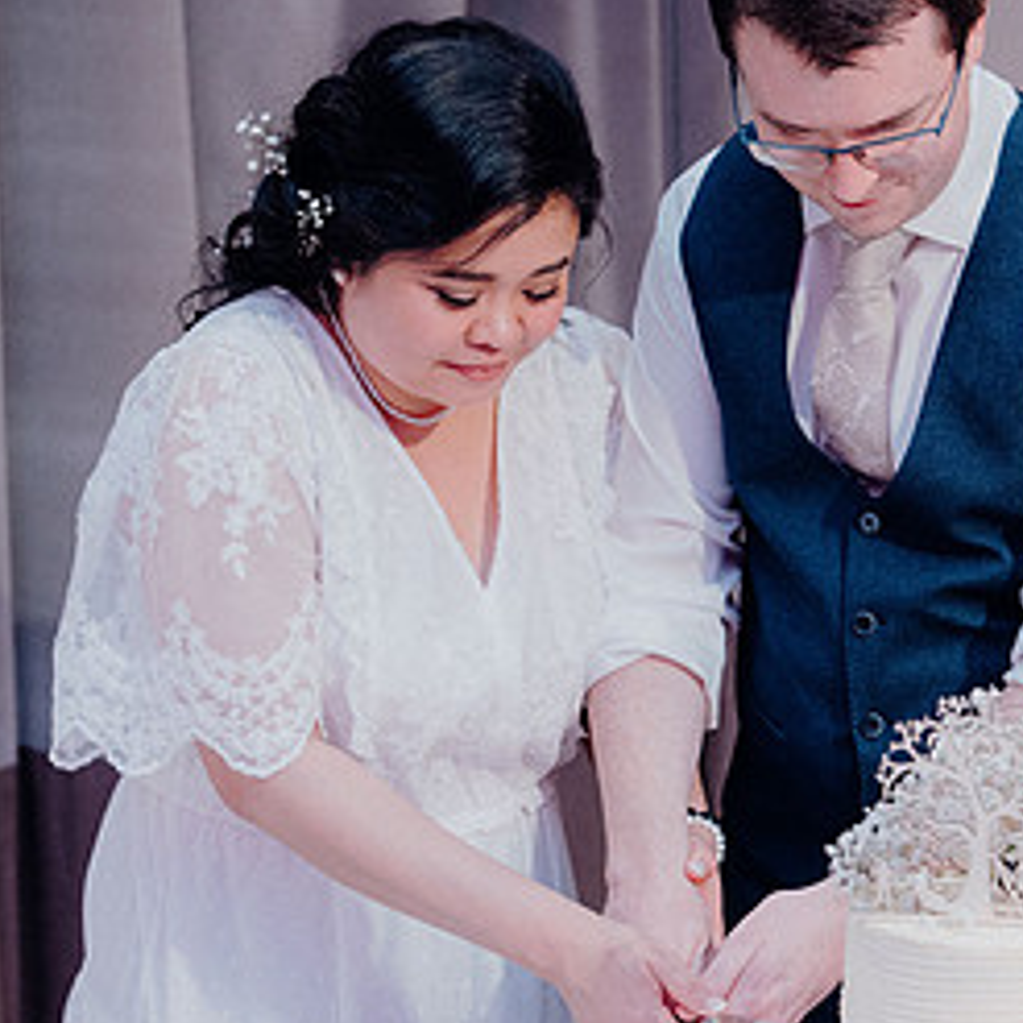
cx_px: 795
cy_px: 520
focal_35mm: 104
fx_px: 3477
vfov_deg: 16.7
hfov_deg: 16.6
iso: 2500
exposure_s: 1/160
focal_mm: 52
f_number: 3.5
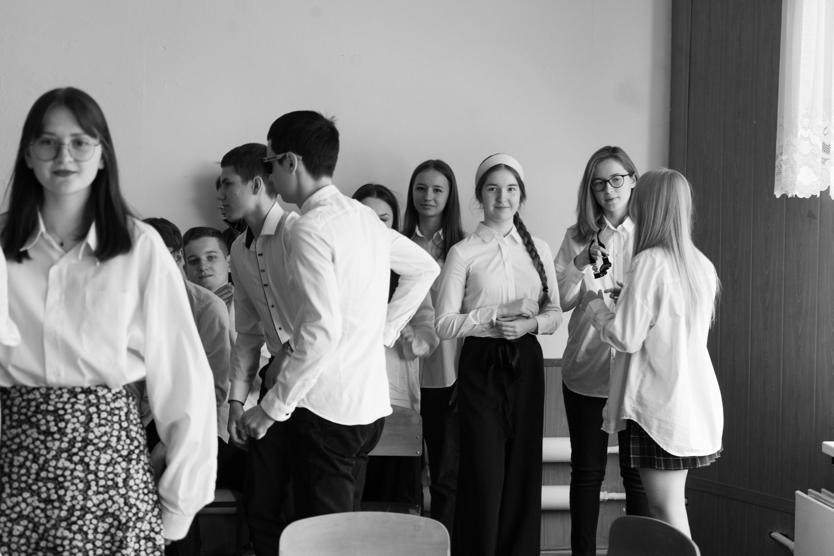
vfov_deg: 20.9
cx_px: 417
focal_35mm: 65
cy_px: 278
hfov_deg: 31.0
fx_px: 1506
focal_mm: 65
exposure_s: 1/125
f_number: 5.6
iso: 160
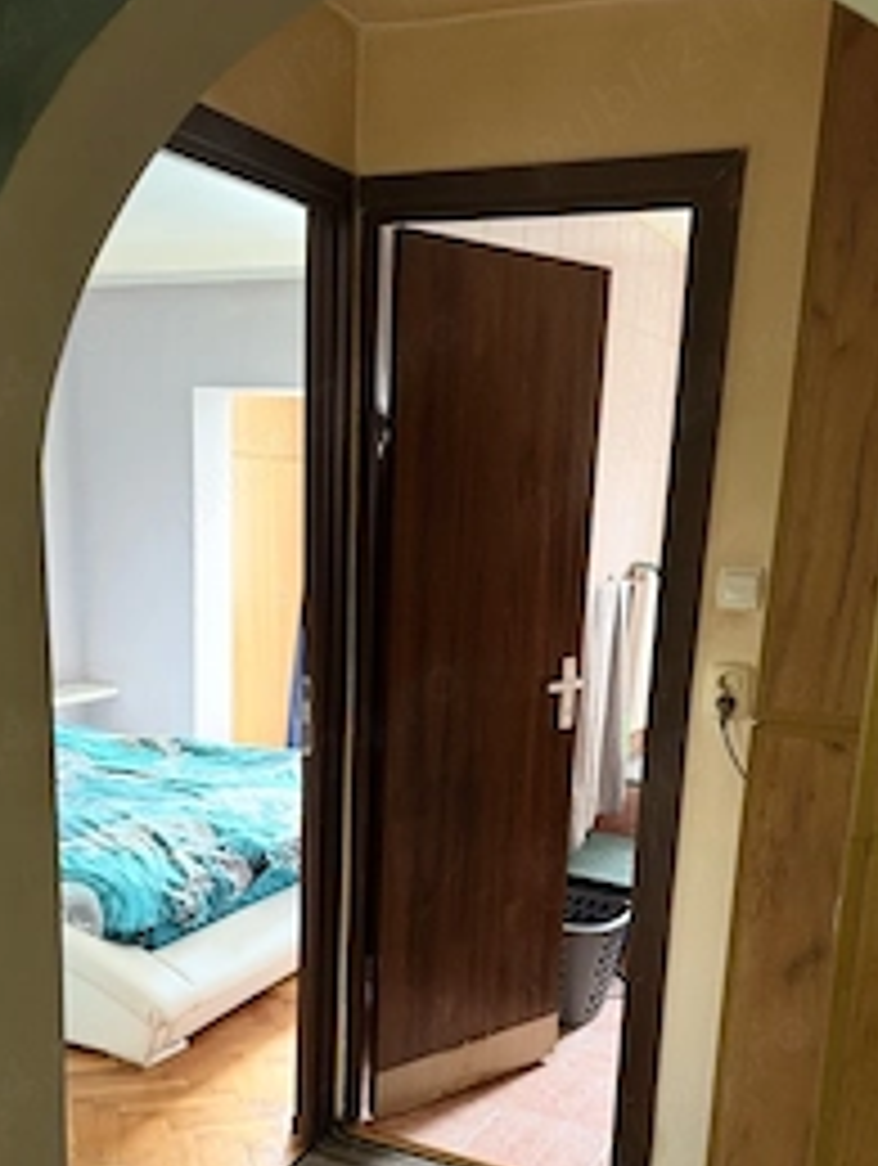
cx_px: 405
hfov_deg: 38.7
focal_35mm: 37
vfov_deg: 48.8
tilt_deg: -14.1
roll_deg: -2.5
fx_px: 1248
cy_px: 824
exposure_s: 1/80
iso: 200
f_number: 1.78
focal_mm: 6.76
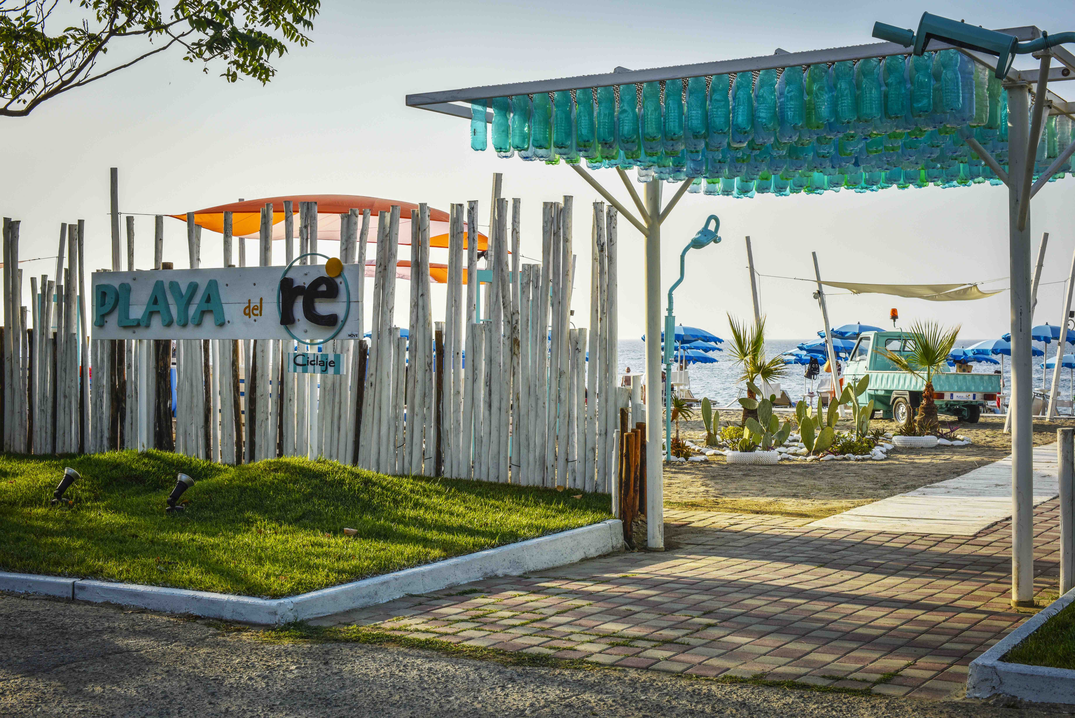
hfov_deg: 39.6
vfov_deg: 27.0
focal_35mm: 50
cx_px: 538
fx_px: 1493
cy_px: 359
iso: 200
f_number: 14
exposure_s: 1/200
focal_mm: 50
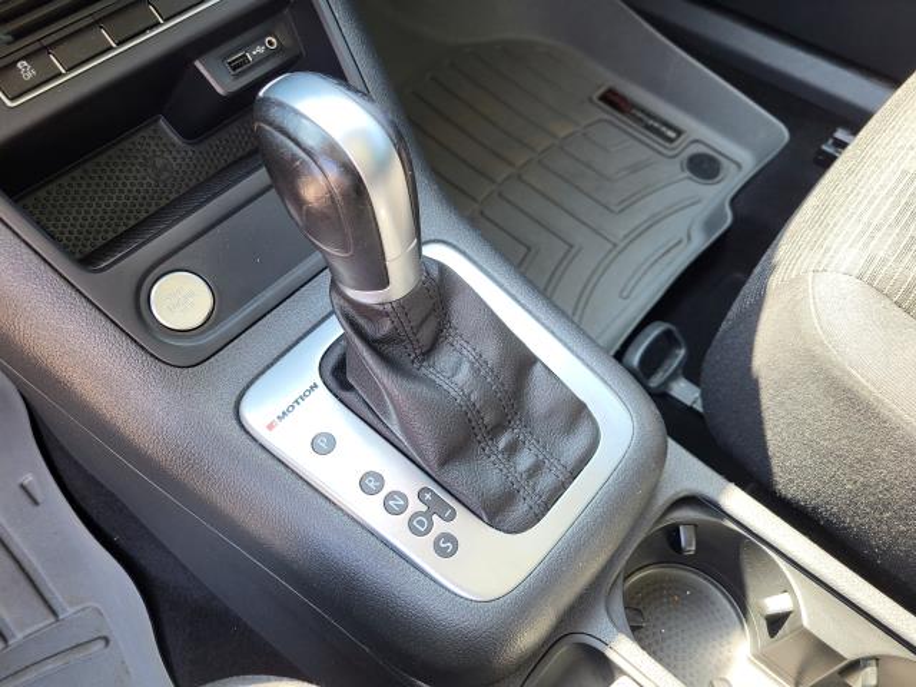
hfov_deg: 67.3
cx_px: 458
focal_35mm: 26
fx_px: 688
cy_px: 344
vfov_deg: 53.1
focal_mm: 5.4
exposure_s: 1/120
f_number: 1.8
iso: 80
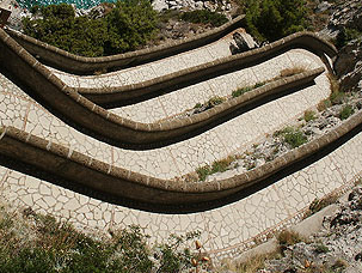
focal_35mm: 52
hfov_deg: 36.8
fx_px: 544
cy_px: 86
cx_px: 190
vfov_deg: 27.9
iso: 64
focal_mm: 7.18
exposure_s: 1/500
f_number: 6.7
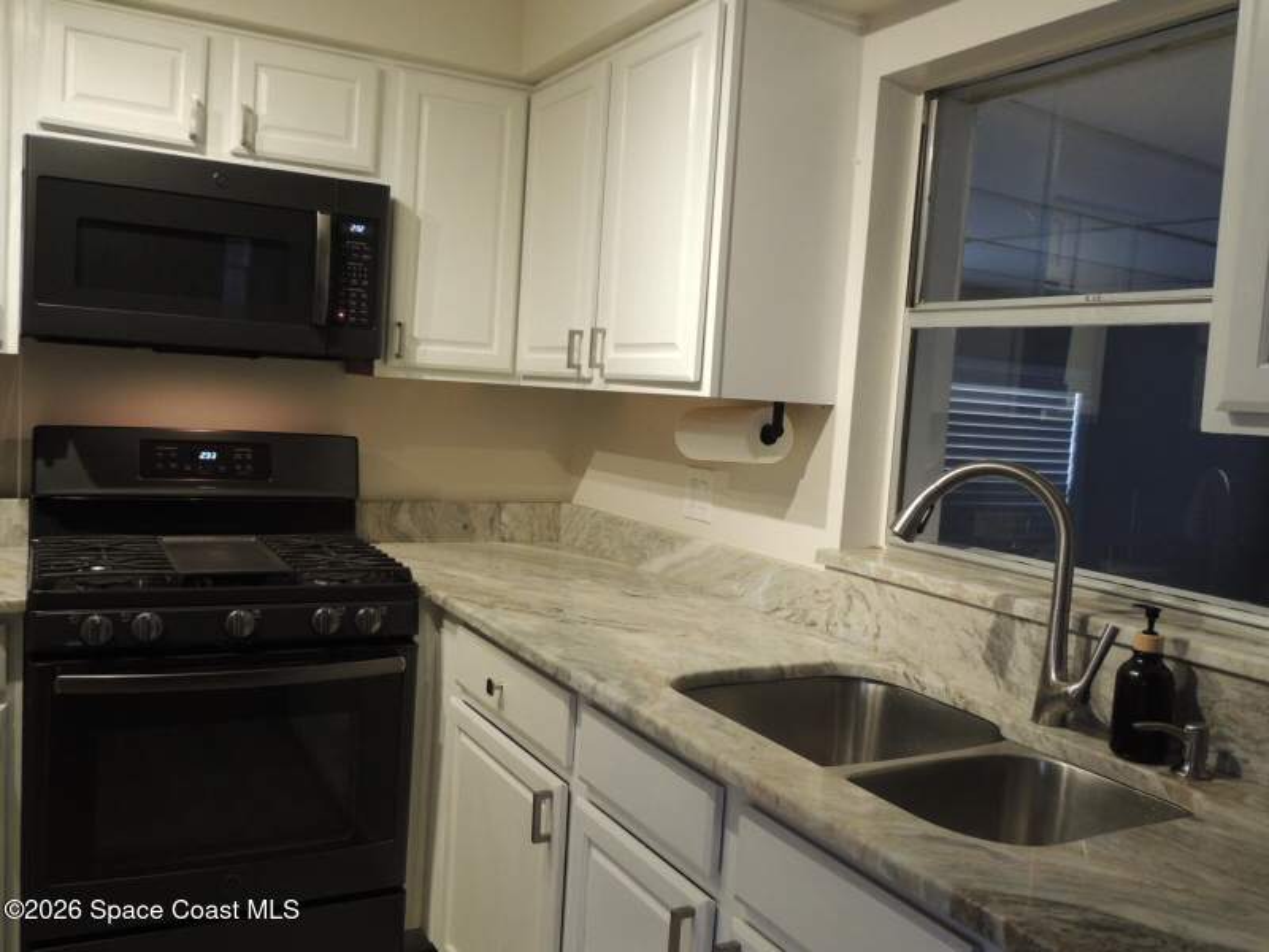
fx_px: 1100
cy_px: 476
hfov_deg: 60.0
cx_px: 634
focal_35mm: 30
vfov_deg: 46.8
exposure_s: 1/30
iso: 320
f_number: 3.1
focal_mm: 5.3
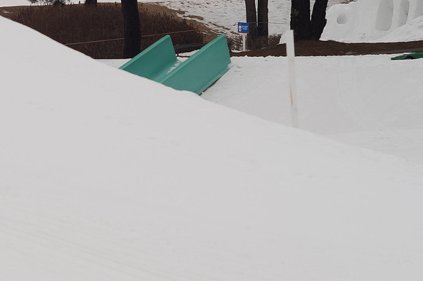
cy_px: 173
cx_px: -54
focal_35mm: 95
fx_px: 1116
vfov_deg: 14.4
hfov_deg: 20.4
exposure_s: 1/900
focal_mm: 25
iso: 200
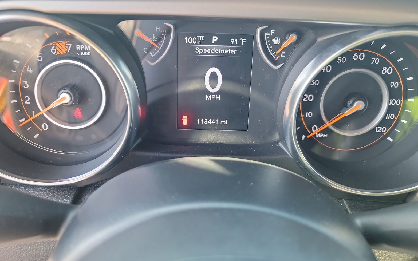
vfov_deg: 47.4
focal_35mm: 26
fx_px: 296
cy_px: 109
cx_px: 208
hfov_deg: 70.4
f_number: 1.8
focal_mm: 6.7
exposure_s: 1/59
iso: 205
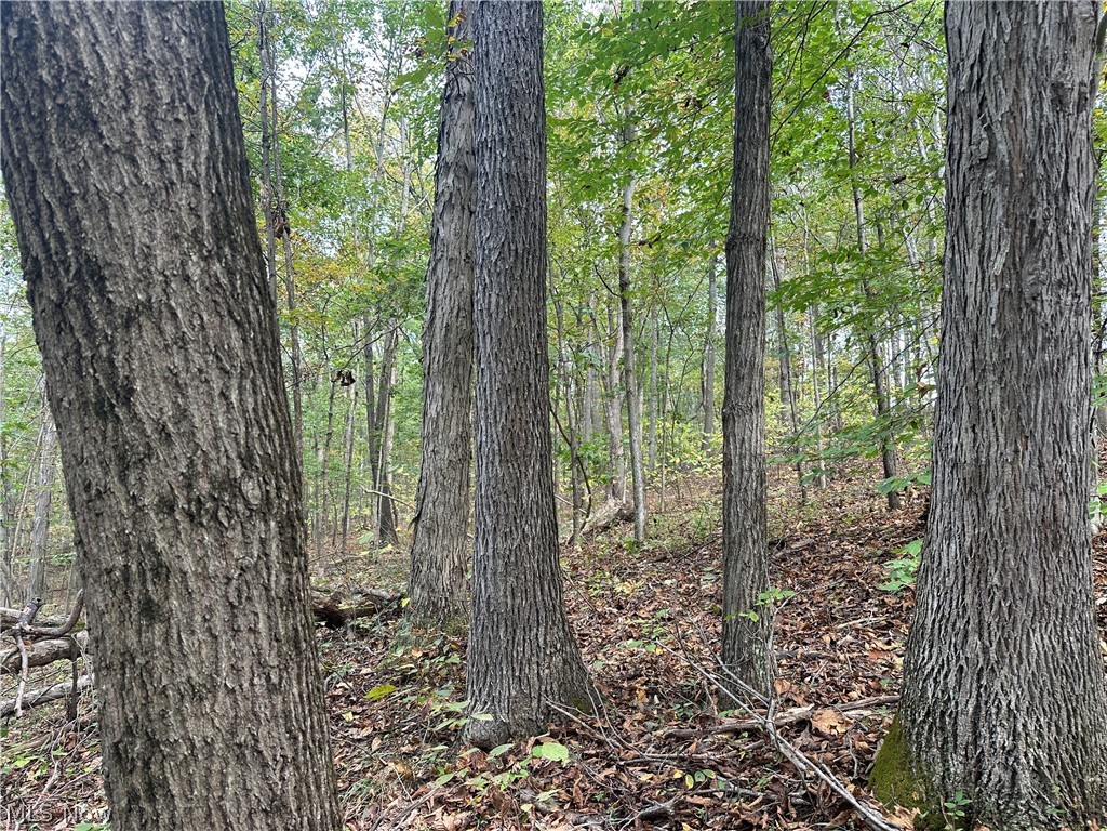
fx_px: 768
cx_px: 554
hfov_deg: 71.6
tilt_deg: +8.9
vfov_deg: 56.8
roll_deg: -1.9
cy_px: 416
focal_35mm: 24
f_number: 1.78
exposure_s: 1/121
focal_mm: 6.86
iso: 64
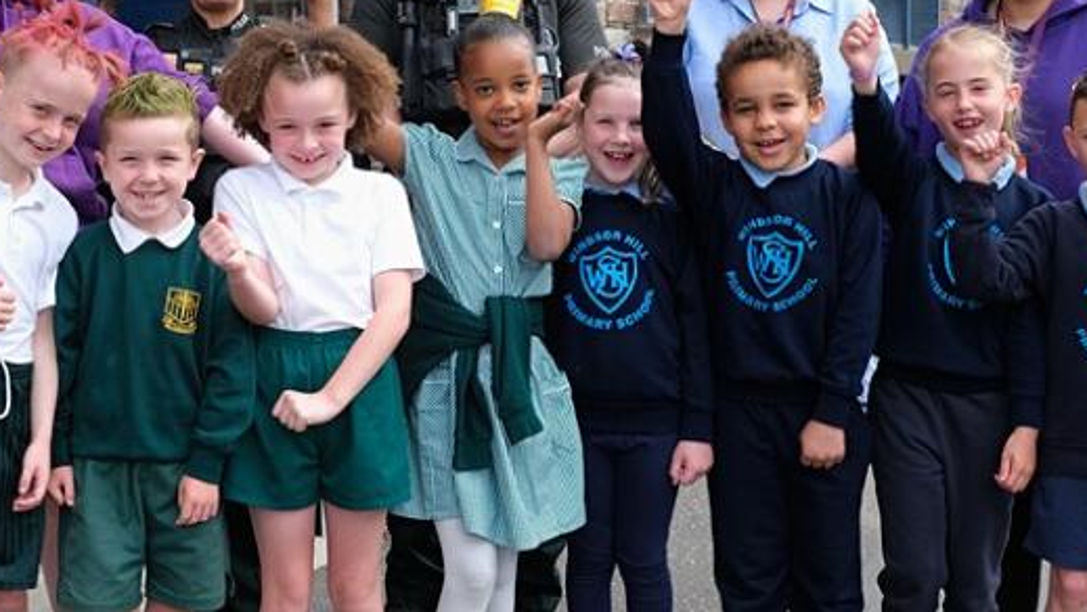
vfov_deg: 20.0
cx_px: 379
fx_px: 1729
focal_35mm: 60
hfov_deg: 34.6
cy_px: 270
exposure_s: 1/500
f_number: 5
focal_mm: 22.3
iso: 400
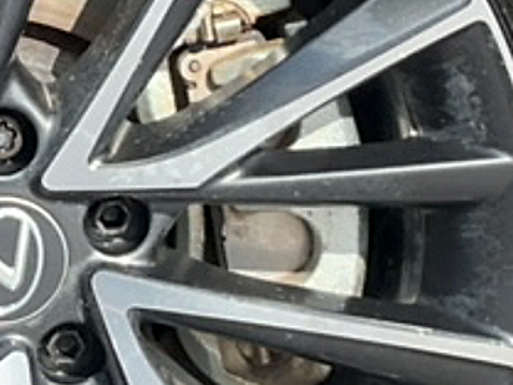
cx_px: -50
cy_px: 209
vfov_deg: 10.7
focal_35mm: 138
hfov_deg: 14.0
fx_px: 2045
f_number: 1.8
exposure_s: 1/627
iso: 25
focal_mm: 3
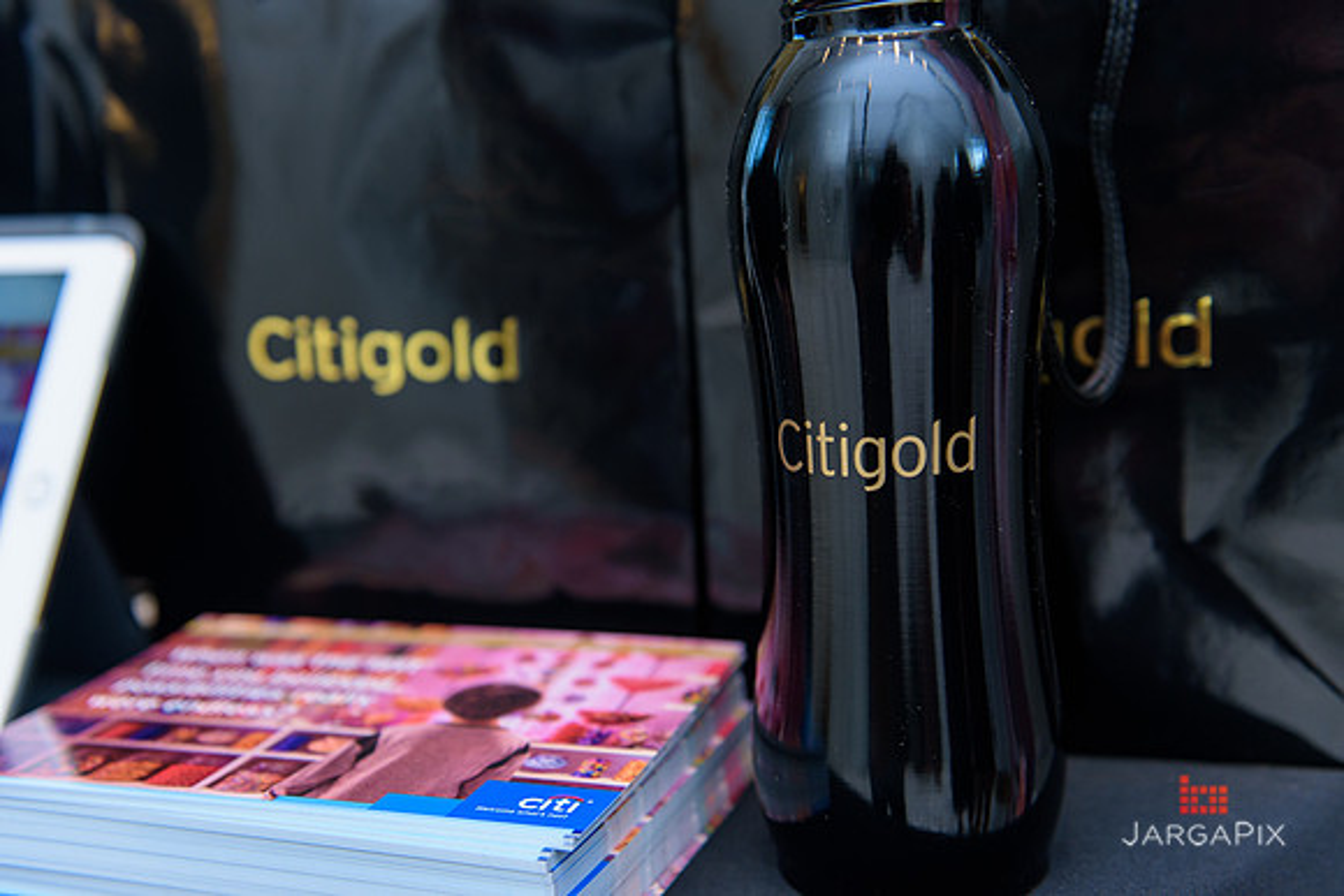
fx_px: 1643
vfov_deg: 30.5
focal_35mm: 44
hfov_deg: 44.5
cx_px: 672
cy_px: 448
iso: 1000
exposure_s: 1/125
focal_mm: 44
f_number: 3.2
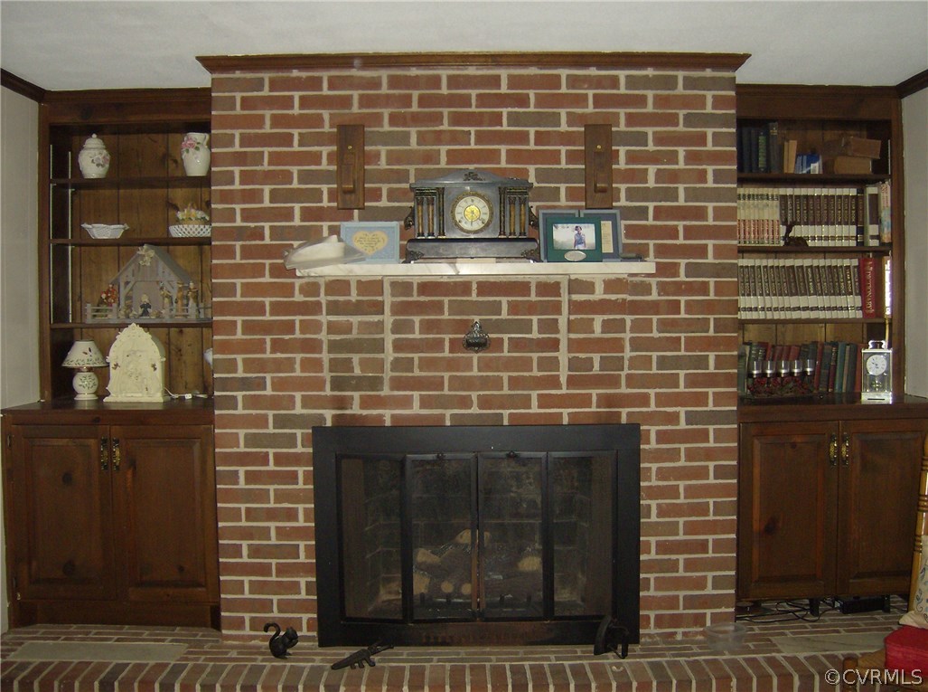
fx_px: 963
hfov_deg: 51.5
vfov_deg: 39.5
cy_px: 346
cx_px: 464
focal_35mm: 36
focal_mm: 6
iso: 200
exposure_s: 1/60
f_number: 2.8
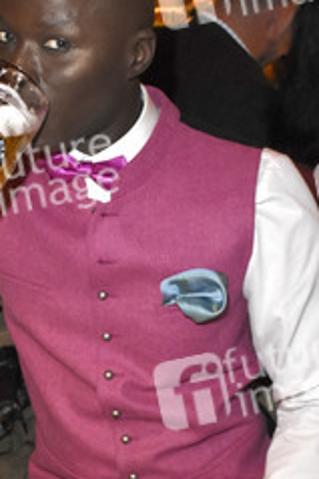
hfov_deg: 19.9
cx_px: 74
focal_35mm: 68
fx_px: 903
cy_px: 283
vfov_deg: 29.7
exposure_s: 1/60
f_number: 6.3
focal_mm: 27
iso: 3200
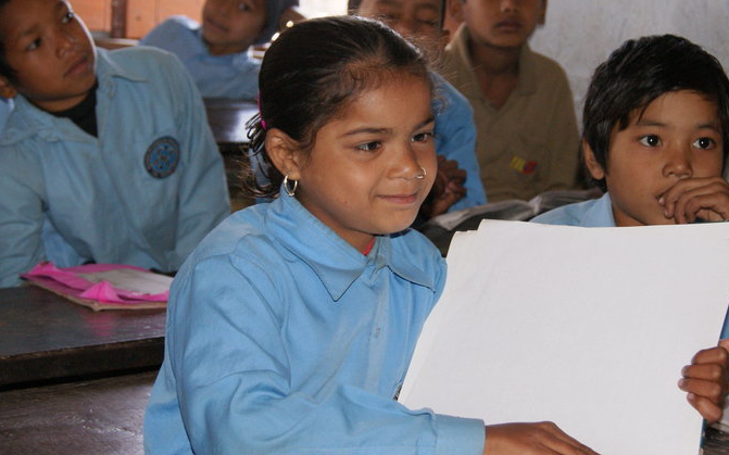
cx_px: 404
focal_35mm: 82
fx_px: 1624
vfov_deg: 16.0
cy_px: 210
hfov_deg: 25.3
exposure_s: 1/60
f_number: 5
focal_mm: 35
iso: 400
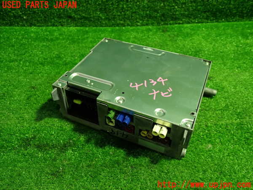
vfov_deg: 46.8
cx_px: 126
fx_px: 219
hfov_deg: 60.0
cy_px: 95
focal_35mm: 30
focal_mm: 5.4
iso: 250
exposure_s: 1/30
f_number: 2.3
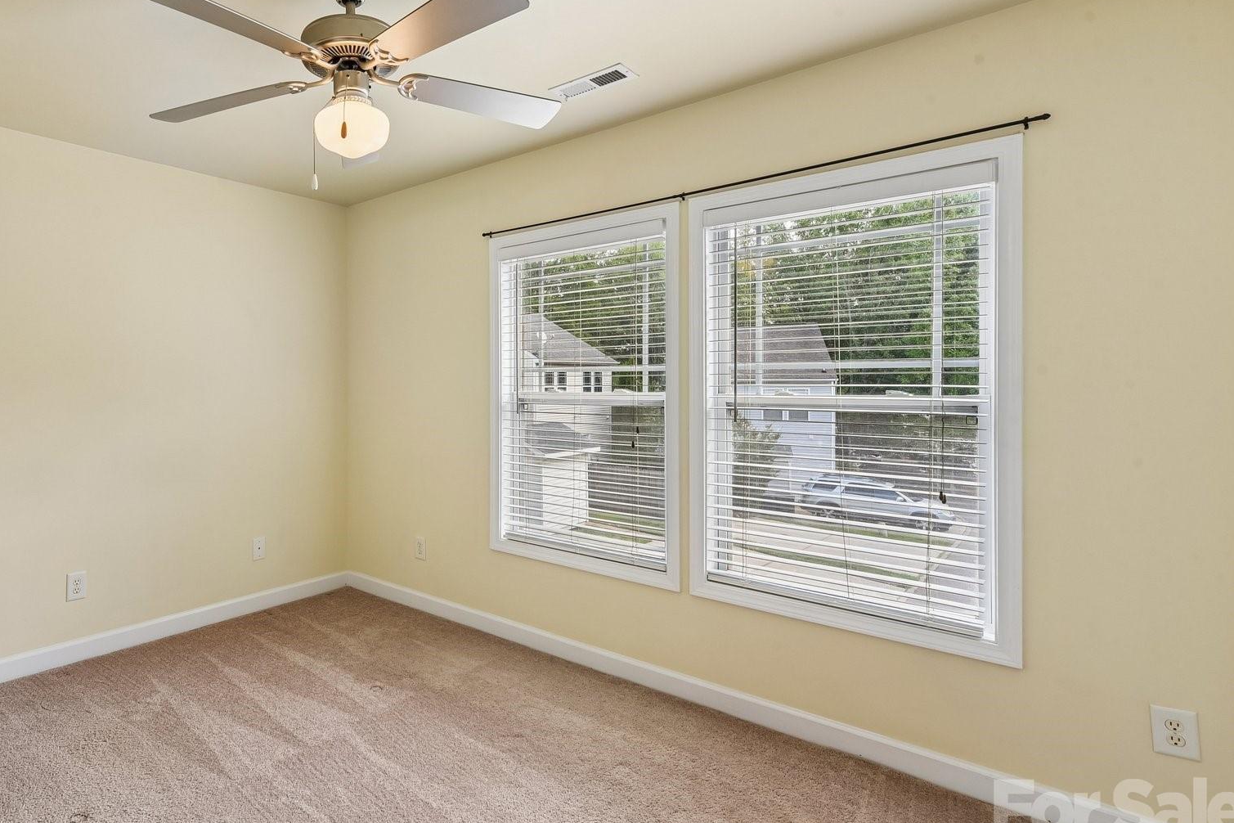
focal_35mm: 19
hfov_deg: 84.1
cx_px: 417
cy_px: 382
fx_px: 651
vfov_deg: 64.5
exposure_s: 1/40
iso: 200
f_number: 11
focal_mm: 14
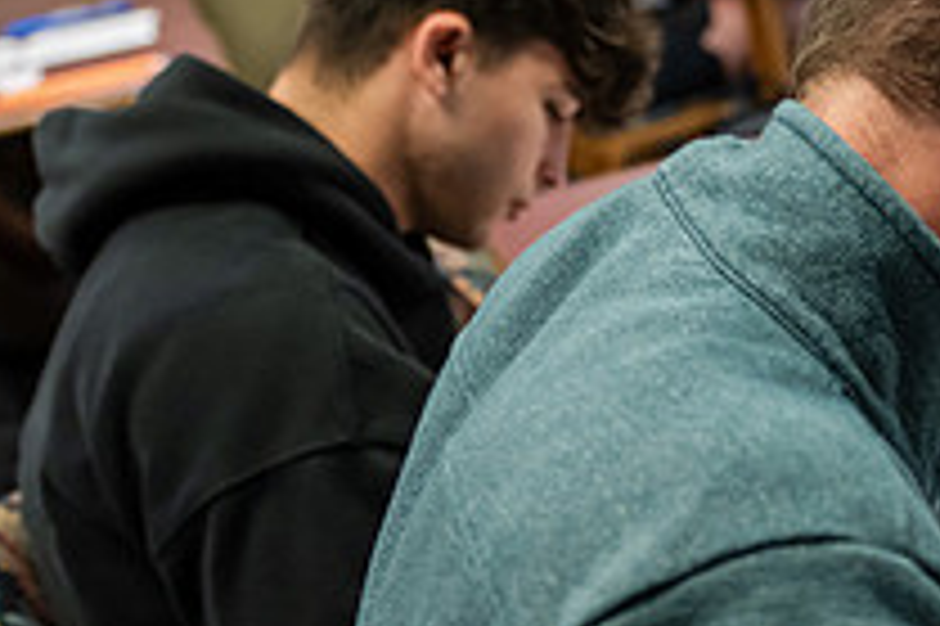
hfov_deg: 22.5
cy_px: 484
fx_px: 2244
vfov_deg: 15.8
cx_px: 989
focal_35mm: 86
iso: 1600
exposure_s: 1/200
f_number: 3.2
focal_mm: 31
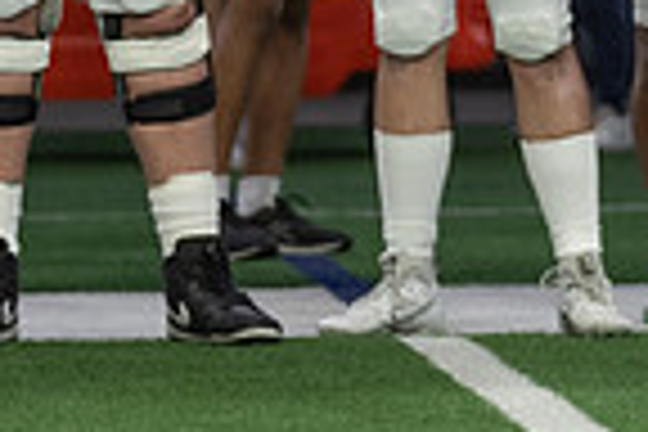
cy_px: -344
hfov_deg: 4.3
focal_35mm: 476
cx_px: 40
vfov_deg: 2.9
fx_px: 8567
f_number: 2.8
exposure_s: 1/320
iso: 800
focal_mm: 116
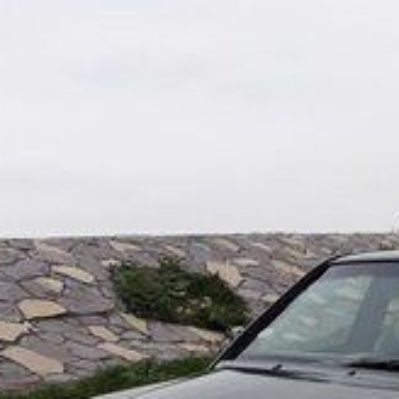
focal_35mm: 72
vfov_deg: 21.6
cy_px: 521
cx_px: 338
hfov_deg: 23.5
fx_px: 939
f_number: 1.9
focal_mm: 3.6
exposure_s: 1/33
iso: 50
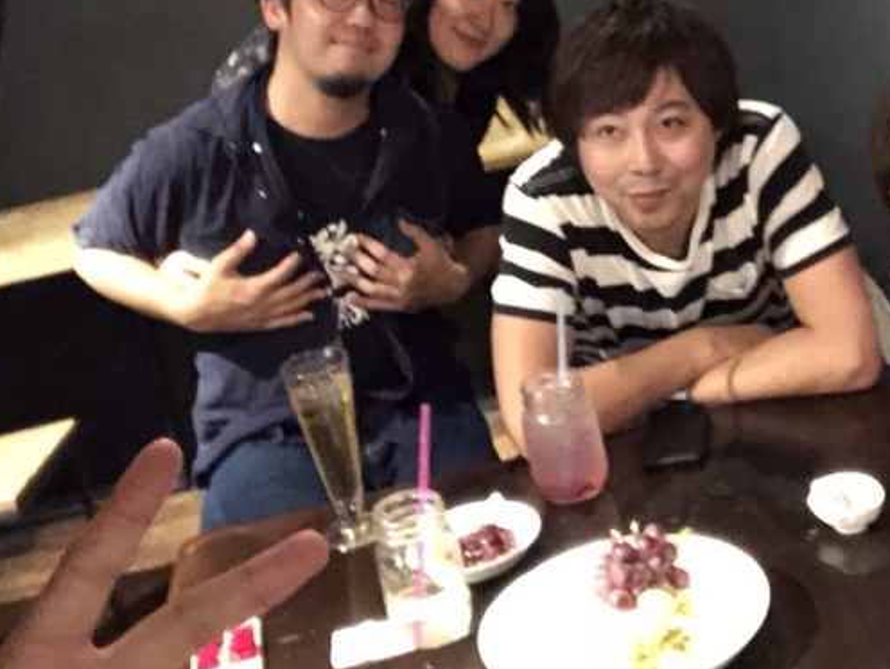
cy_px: 43
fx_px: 1699
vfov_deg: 21.7
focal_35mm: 66
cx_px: 528
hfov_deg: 29.3
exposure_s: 1/15
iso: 1000
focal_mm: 2.87
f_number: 2.2
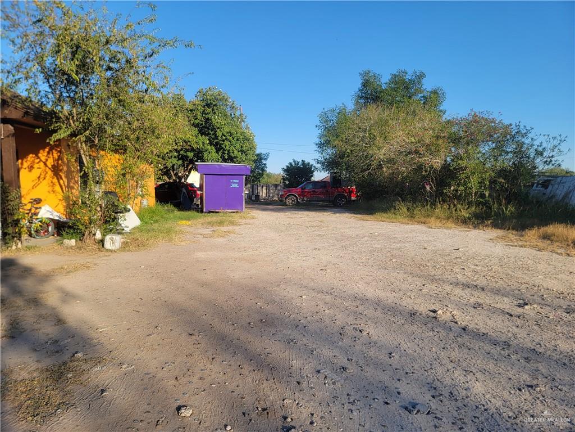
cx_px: 288
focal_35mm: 24
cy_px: 216
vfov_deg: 56.8
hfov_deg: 71.6
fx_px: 399
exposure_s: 1/636
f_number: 1.8
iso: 16
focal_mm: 6.7
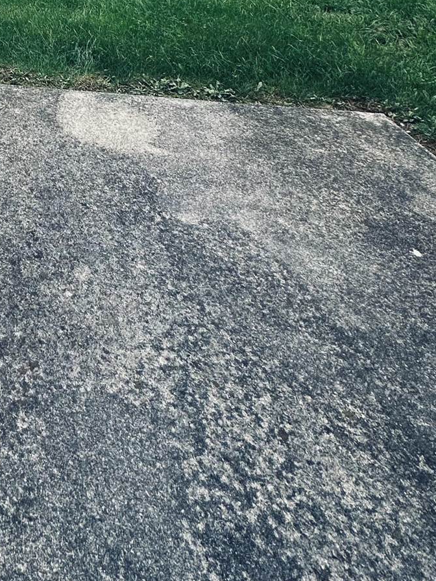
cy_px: -141
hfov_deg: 32.9
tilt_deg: -8.2
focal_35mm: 36
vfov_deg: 36.9
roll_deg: -2.4
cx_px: -82
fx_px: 605
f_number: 2.2
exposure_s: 1/997
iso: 40
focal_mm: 2.22
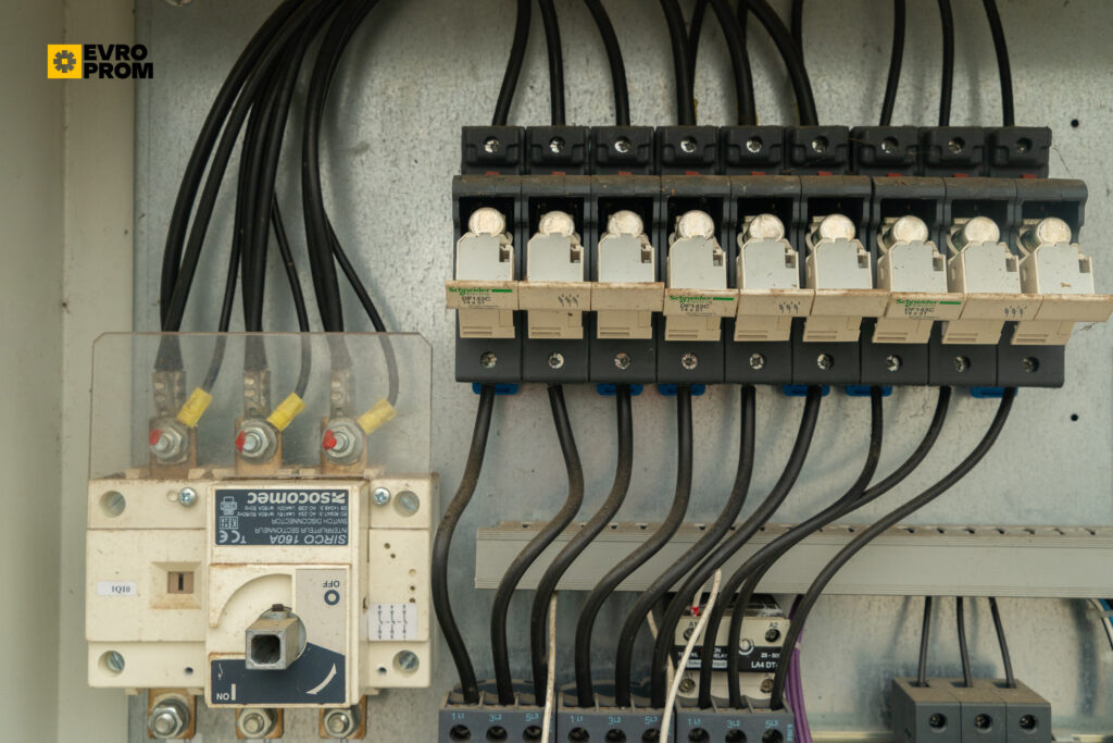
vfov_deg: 33.4
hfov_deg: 48.5
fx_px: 1237
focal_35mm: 40
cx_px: 556
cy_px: 372
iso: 500
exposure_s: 1/200
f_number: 7.1
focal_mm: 40
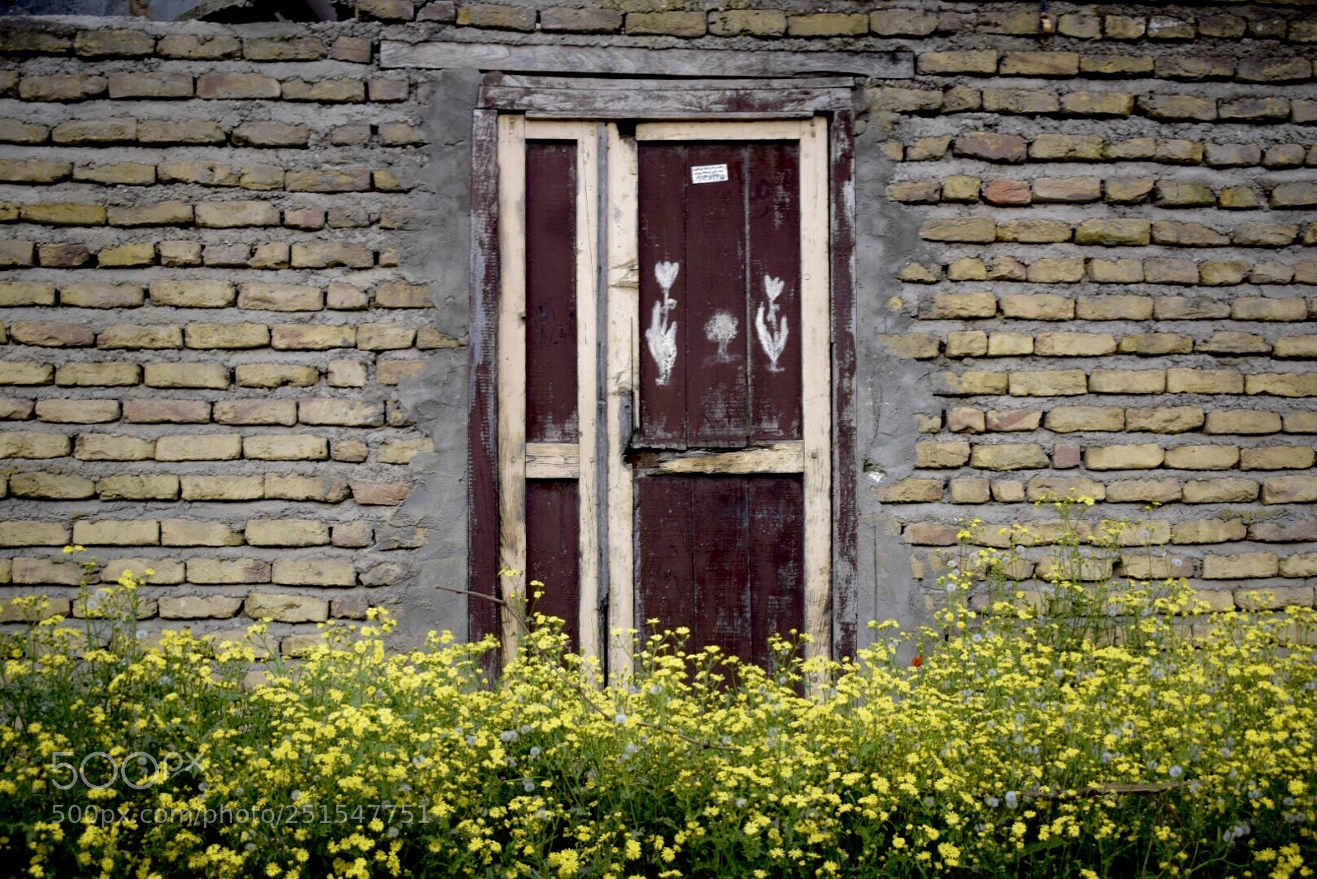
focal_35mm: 48
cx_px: 658
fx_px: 1756
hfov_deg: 41.1
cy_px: 440
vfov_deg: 28.1
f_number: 4.5
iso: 100
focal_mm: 32
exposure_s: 1/160
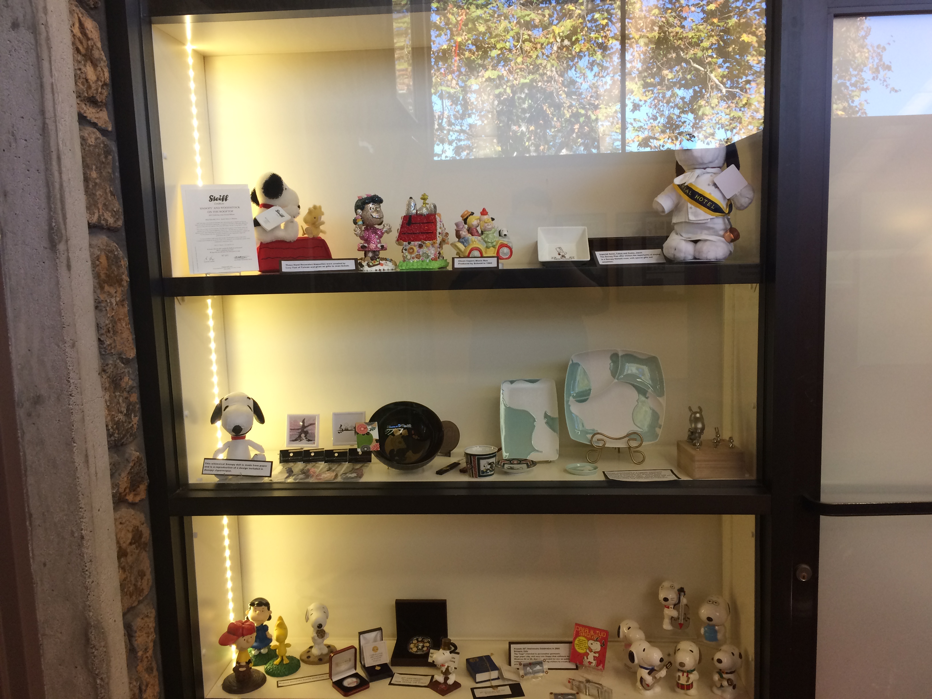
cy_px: 350
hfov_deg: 61.7
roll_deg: -0.3
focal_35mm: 29
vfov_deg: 48.2
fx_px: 781
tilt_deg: -9.4
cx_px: 466
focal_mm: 4.15
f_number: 2.2
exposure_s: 1/30
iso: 64
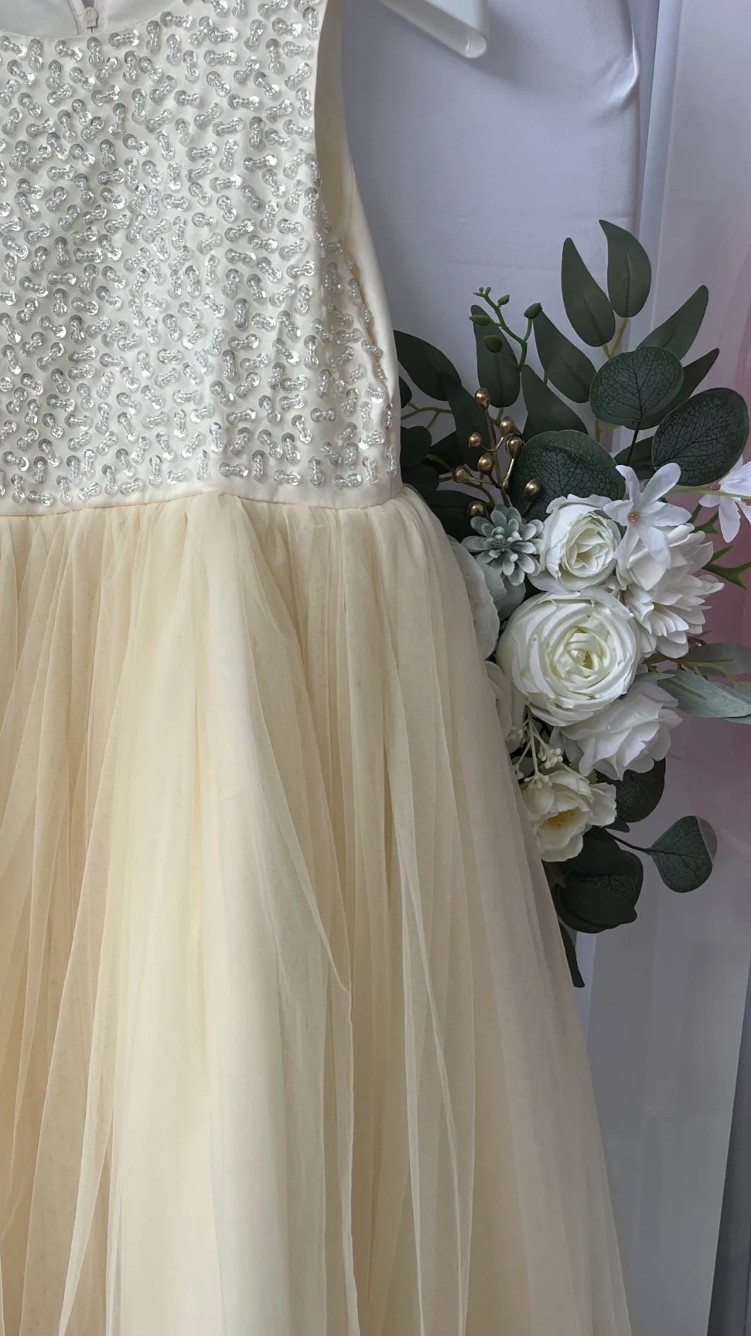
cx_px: 74
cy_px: 721
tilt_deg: -14.3
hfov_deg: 27.3
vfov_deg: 48.3
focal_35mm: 42
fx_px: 1487
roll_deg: -0.5
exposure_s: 1/100
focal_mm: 5.1
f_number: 1.6
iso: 32
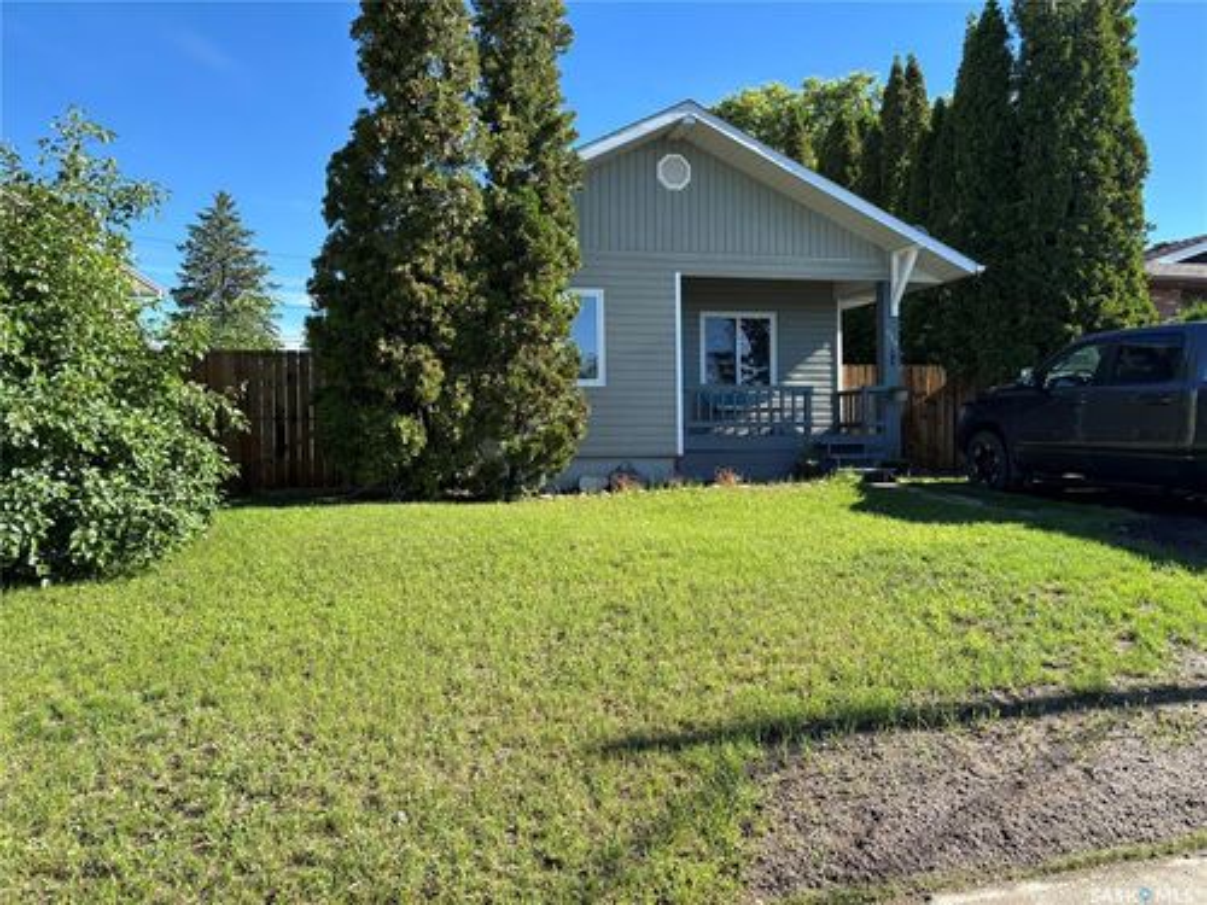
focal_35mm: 26
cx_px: 604
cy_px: 452
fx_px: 907
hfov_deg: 67.3
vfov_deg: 53.1
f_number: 1.6
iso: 50
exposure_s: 1/1178
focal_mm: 5.96
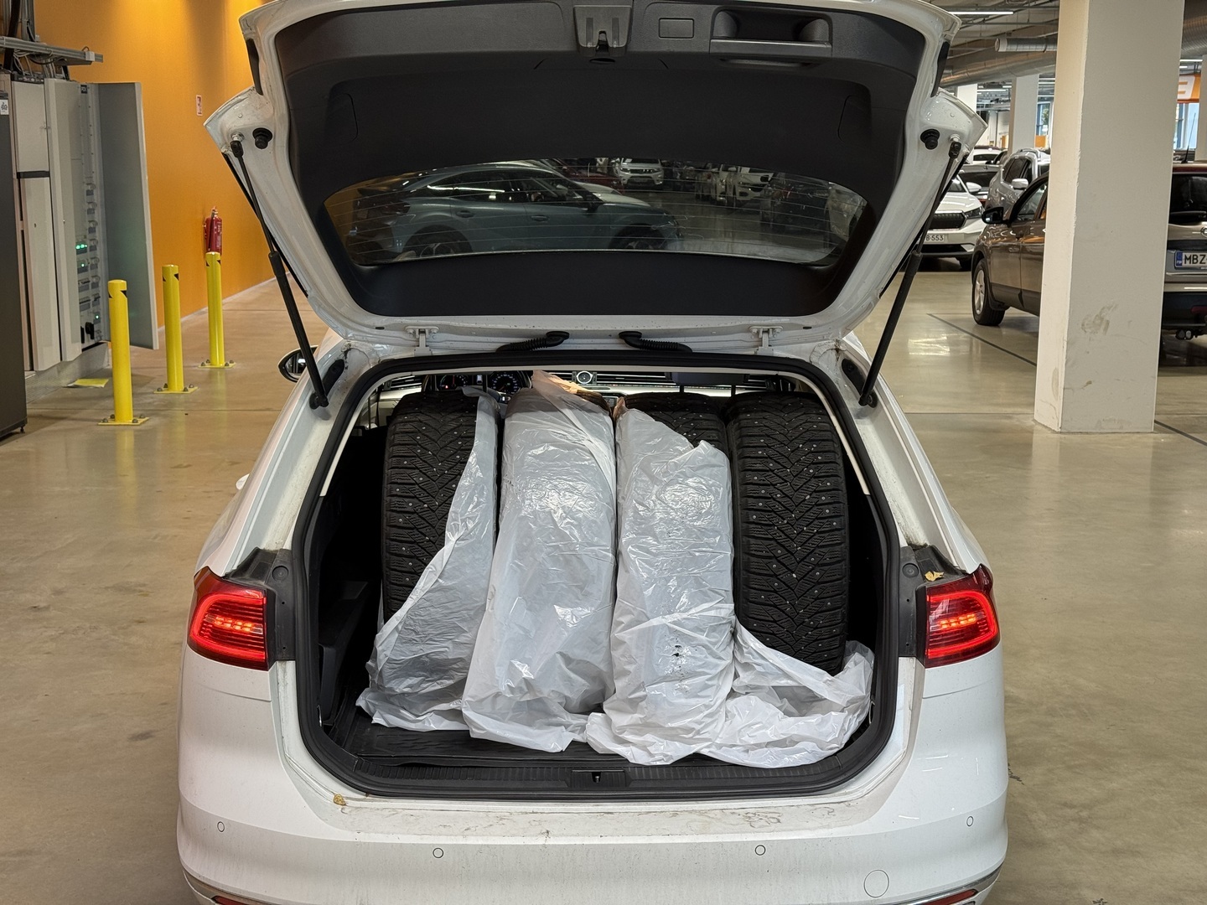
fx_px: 1674
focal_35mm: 48
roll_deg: -0.5
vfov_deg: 30.3
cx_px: 604
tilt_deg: -10.8
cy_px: 452
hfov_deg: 39.7
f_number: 1.78
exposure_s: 1/50
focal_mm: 6.76
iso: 64
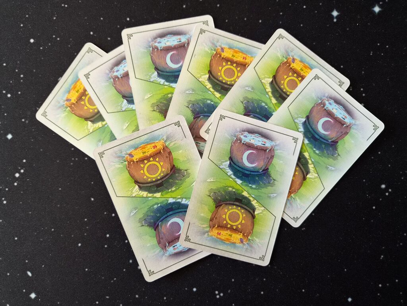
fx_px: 270
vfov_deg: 58.9
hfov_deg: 73.9
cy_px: 153
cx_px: 204
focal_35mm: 23
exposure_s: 1/100
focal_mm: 5.4
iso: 320
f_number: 1.8
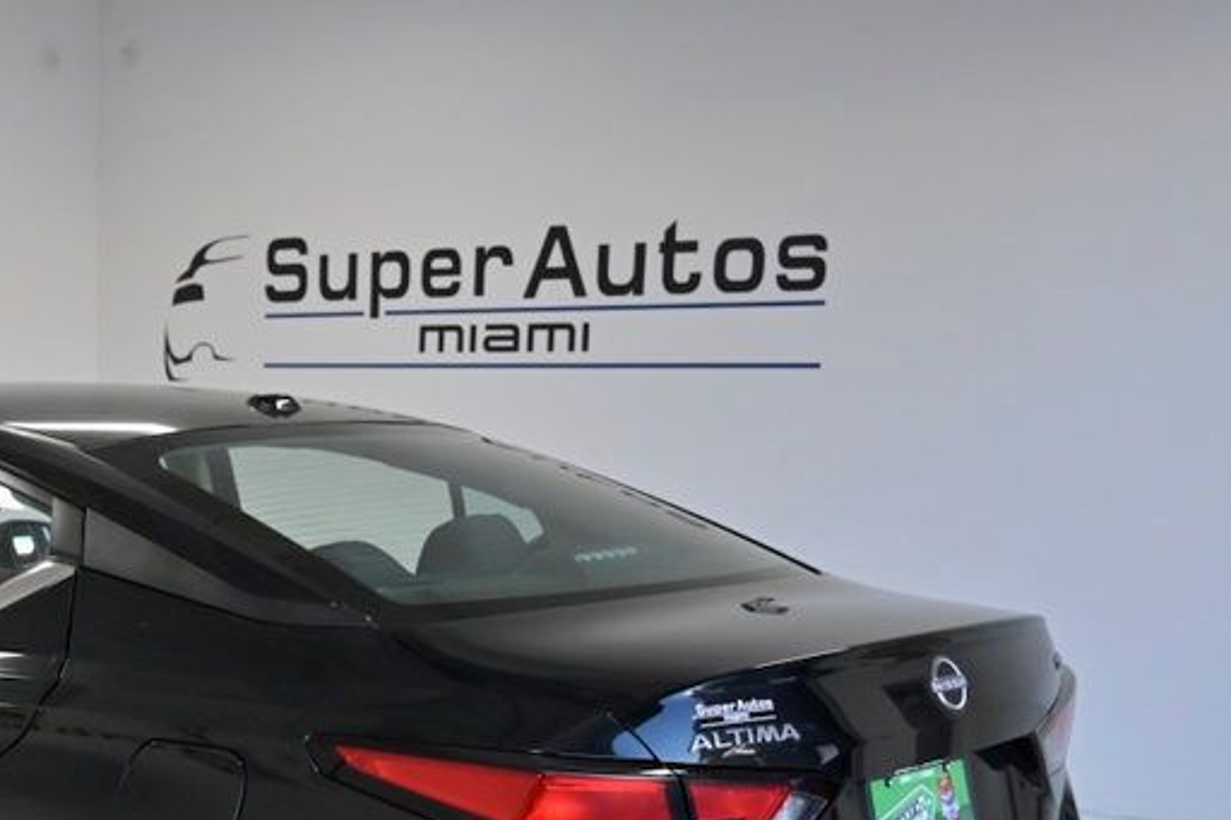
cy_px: 807
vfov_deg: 21.8
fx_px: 2051
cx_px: 113
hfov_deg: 31.7
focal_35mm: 60
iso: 2500
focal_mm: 30
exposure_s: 1/2000
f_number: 4.5
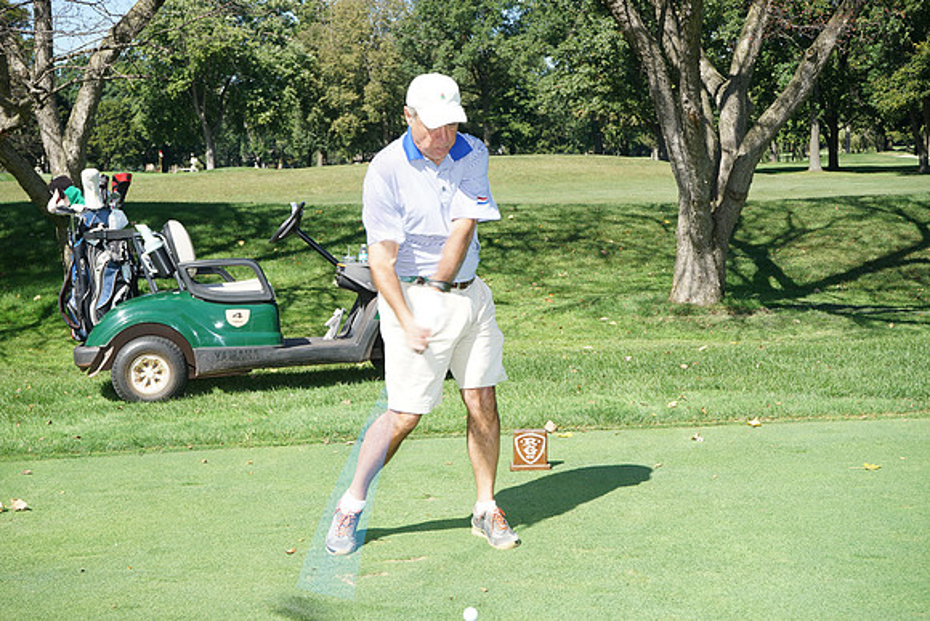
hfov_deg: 38.2
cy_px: 310
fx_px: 1344
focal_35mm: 52
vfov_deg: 26.0
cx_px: 465
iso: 200
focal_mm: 52
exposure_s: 1/200
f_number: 9
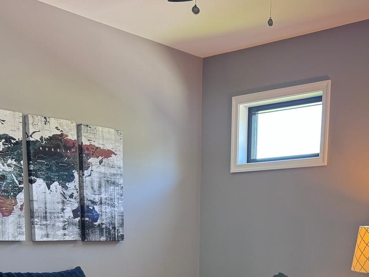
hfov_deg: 34.3
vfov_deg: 24.0
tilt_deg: -8.8
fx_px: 597
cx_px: 210
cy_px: 320
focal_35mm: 56
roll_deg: -1.2
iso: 160
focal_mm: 6.76
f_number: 1.78
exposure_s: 1/60
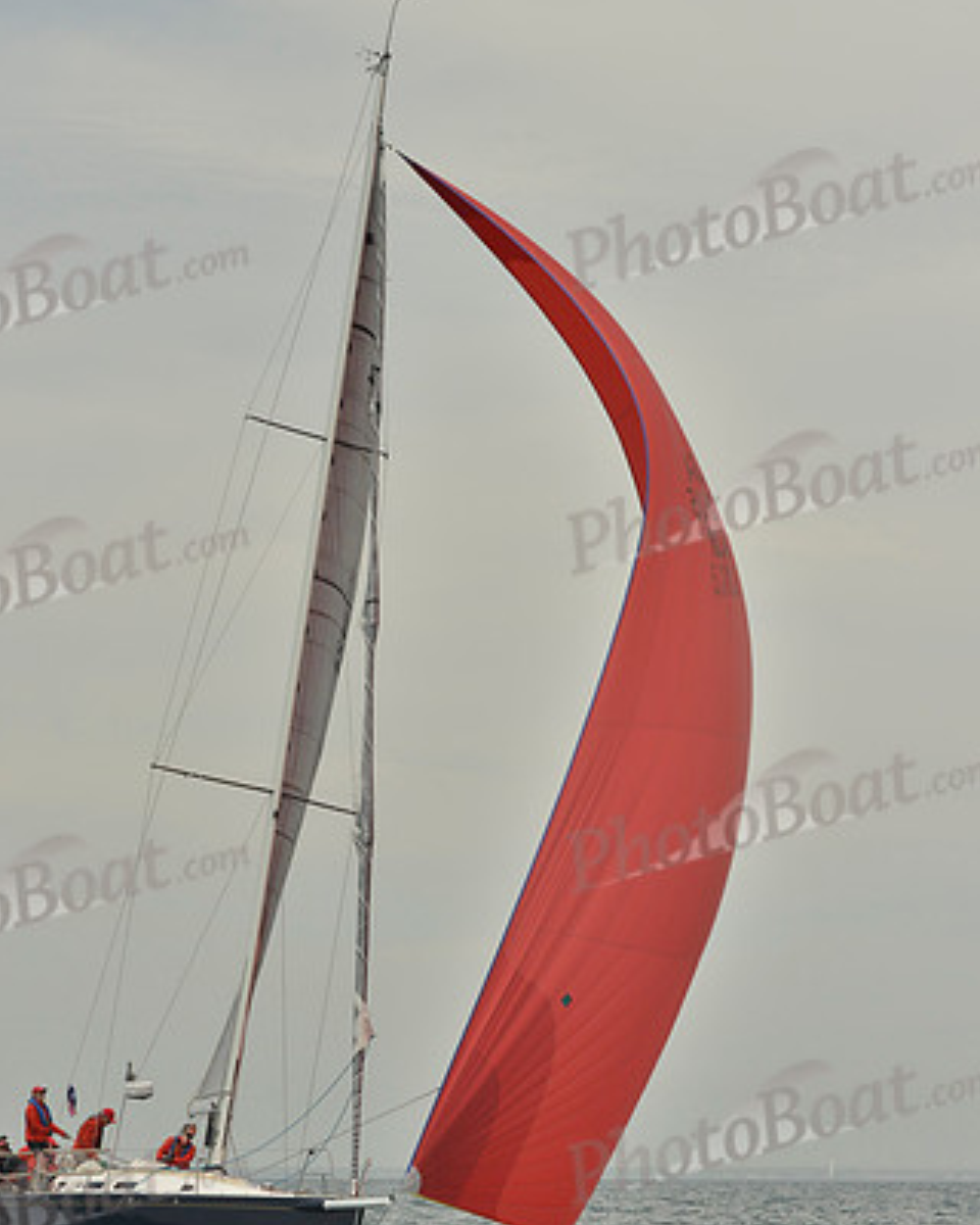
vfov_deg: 16.4
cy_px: 698
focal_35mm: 117
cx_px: 409
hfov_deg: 13.2
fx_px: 4242
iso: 280
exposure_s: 1/1250
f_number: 9
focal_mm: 86
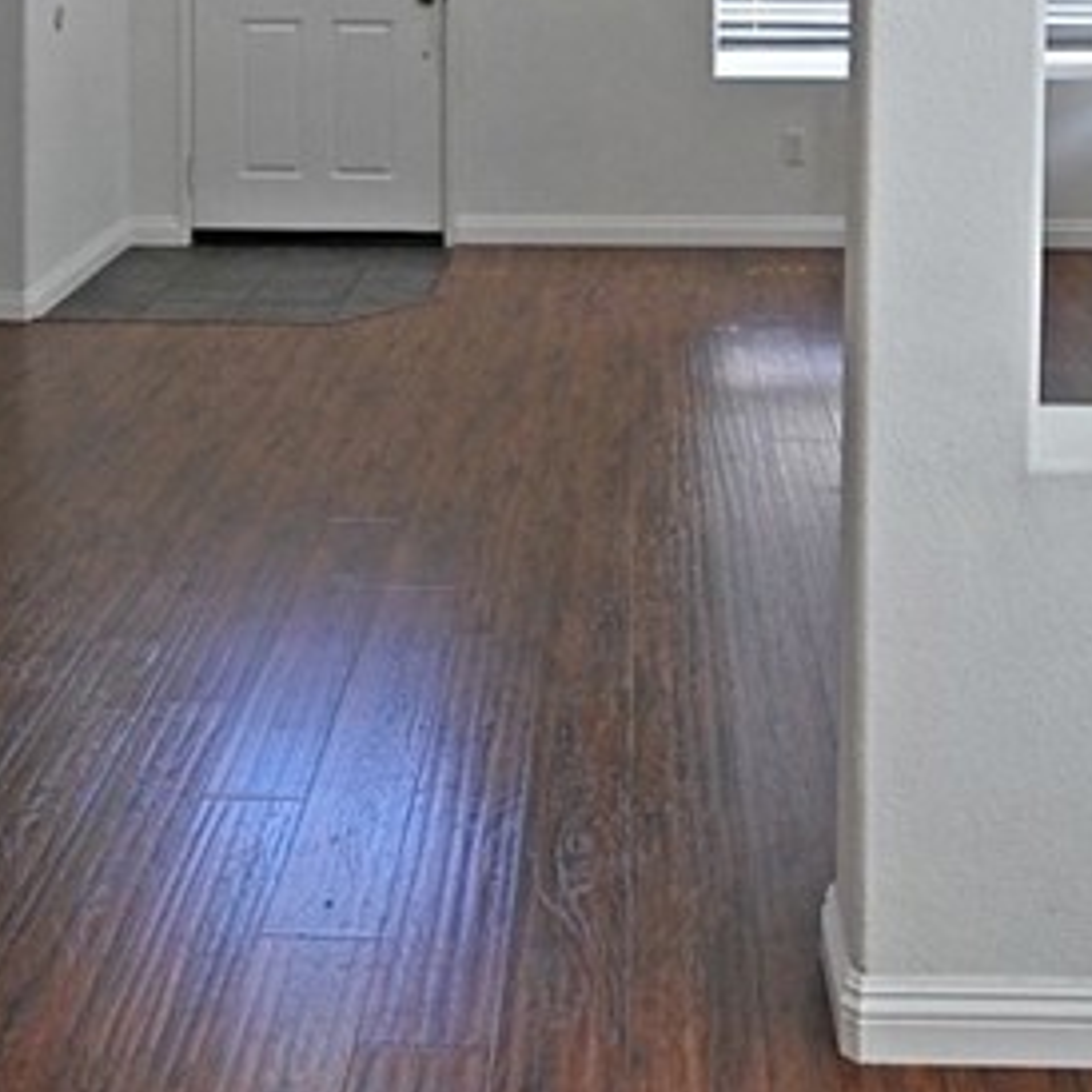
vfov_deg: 28.6
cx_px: 518
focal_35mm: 55
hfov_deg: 31.2
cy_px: -78
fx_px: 1956
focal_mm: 11.5
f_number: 4.5
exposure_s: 1/40
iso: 200
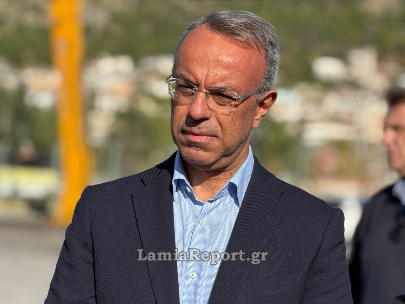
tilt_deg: +2.0
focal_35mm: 100
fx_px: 1170
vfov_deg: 14.8
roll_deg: -3.0
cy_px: 152
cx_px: 202
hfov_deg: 19.6
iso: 25
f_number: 2.8
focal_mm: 16.89
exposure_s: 1/638
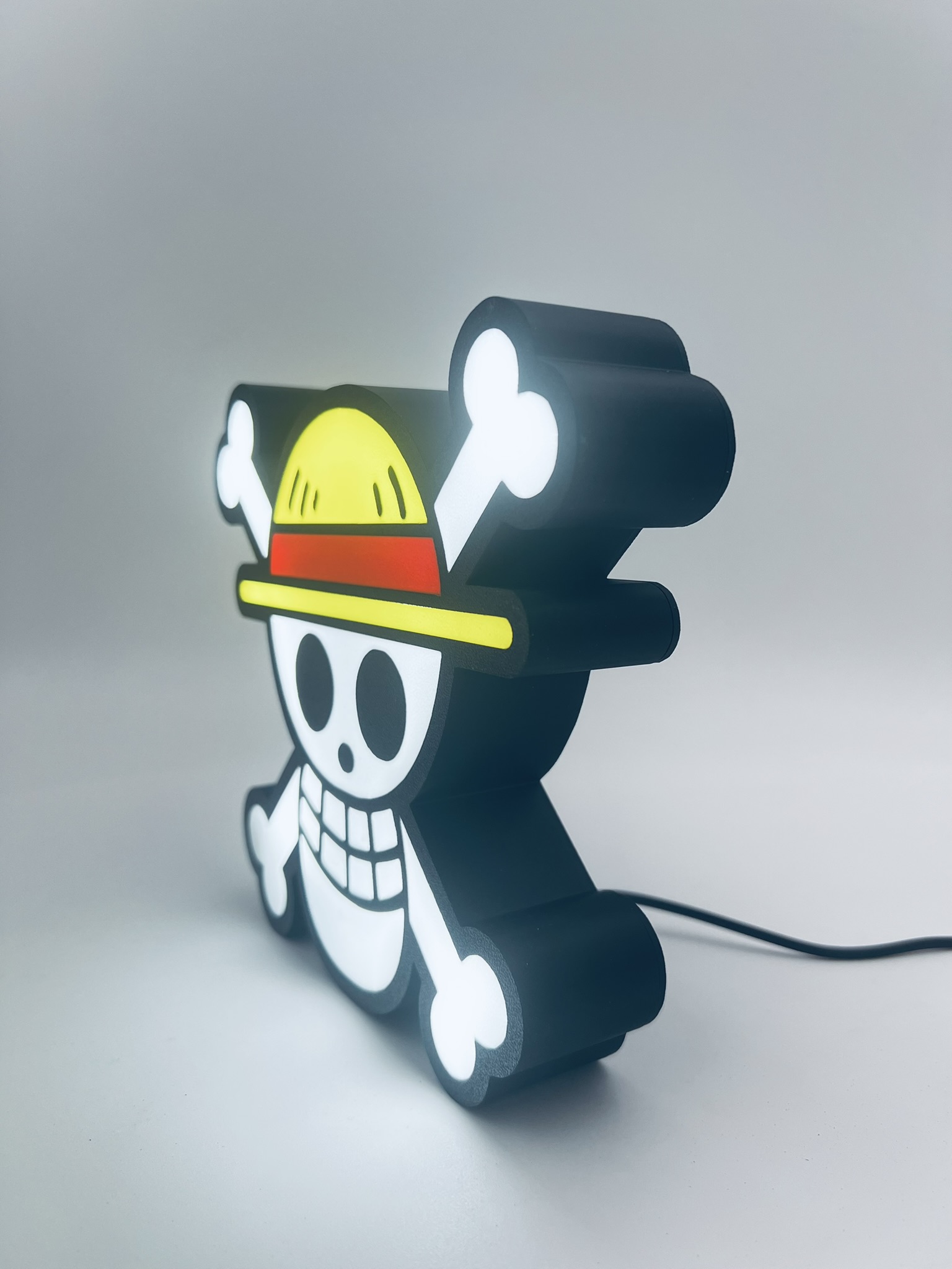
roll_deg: -0.1
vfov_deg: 67.3
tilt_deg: -5.5
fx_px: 953
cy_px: 634
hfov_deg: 53.1
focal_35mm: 26
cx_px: 476
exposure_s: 1/108
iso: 125
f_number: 1.5
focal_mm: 5.7
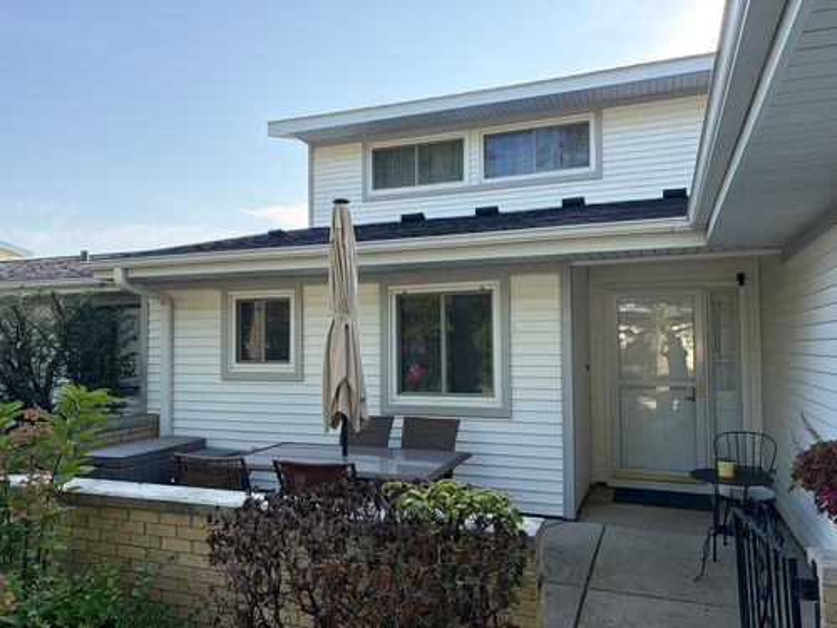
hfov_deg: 67.3
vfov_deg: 53.1
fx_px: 629
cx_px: 418
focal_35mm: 26
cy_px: 314
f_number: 1.6
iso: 64
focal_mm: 5.96
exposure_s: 1/1032
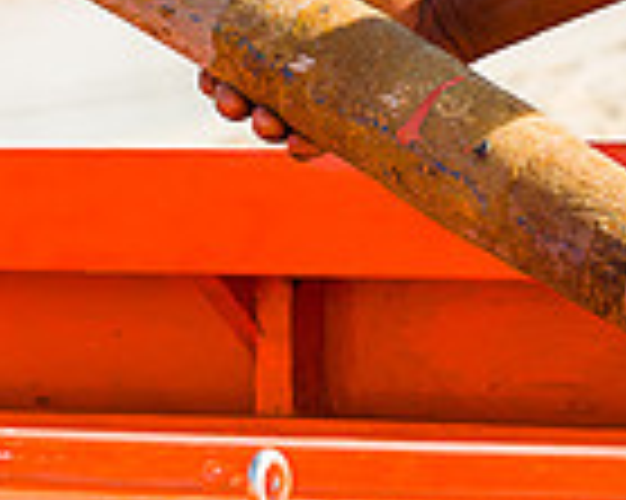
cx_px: 83
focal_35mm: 320
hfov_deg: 6.0
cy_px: 572
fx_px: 5925
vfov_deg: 4.8
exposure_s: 1/320
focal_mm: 70
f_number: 6.3
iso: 250
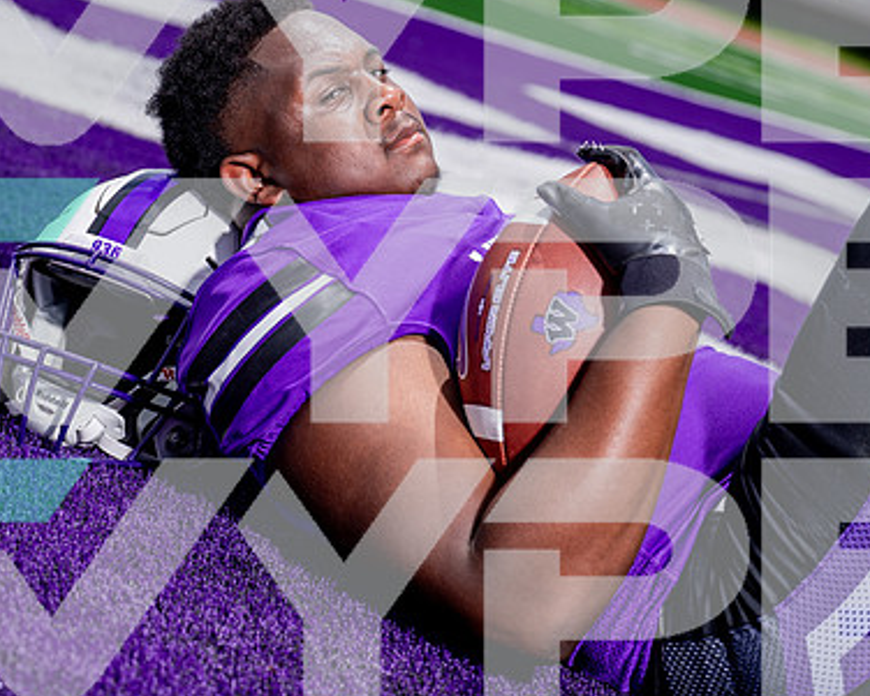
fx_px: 2704
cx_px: 447
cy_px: 302
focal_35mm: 105
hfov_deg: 18.3
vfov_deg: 14.7
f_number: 4
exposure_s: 1/1250
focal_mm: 70
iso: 100
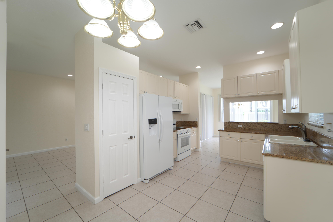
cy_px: 111
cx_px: 166
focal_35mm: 14
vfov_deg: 81.2
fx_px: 129
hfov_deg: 104.3
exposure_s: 1/4
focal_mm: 14
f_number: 8
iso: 100
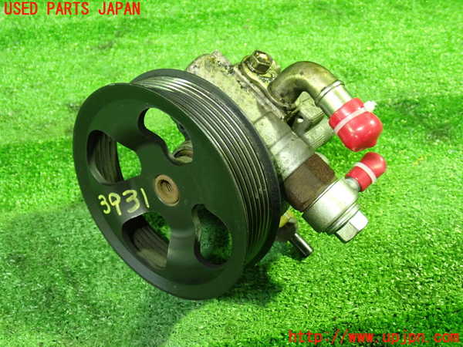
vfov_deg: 39.7
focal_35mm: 36
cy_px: 174
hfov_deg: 51.4
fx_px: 482
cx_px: 232
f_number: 2.5
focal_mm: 6.37
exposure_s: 1/15
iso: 800
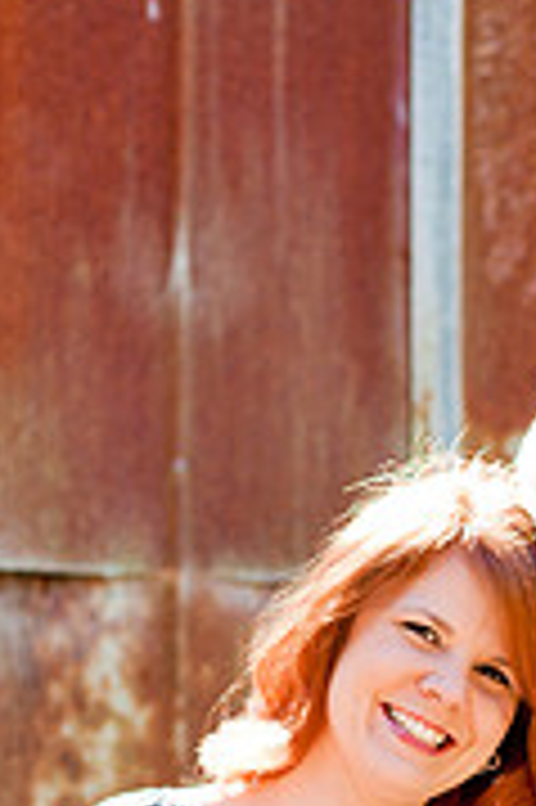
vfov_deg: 9.5
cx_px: 583
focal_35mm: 214
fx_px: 4788
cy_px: 910
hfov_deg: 6.4
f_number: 2.8
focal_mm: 85
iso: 200
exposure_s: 1/250
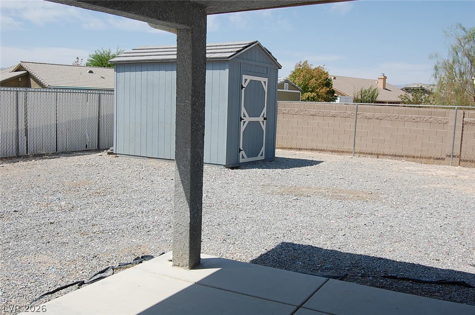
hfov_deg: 53.2
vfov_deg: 36.8
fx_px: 474
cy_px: 158
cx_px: 238
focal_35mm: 36
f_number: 10
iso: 200
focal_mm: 24
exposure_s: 1/400
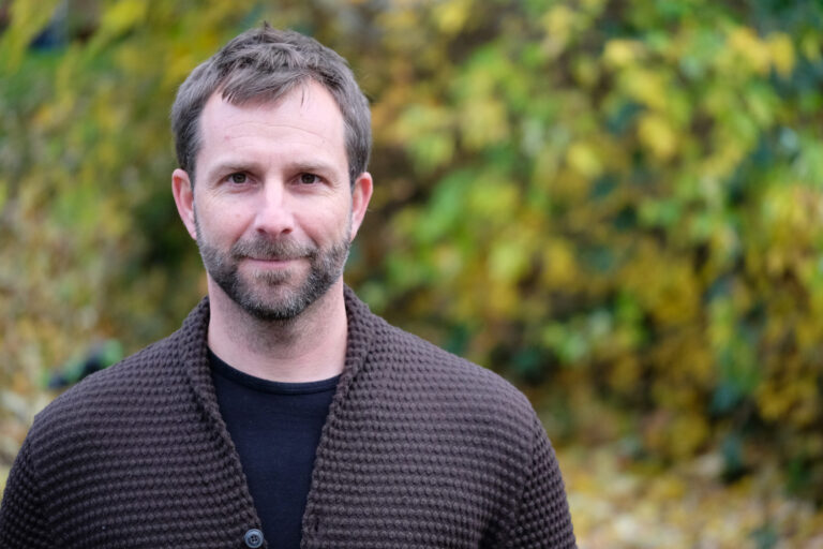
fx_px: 2743
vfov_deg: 11.4
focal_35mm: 120
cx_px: 412
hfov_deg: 17.1
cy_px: 274
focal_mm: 80
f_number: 2.8
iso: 1600
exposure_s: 1/500
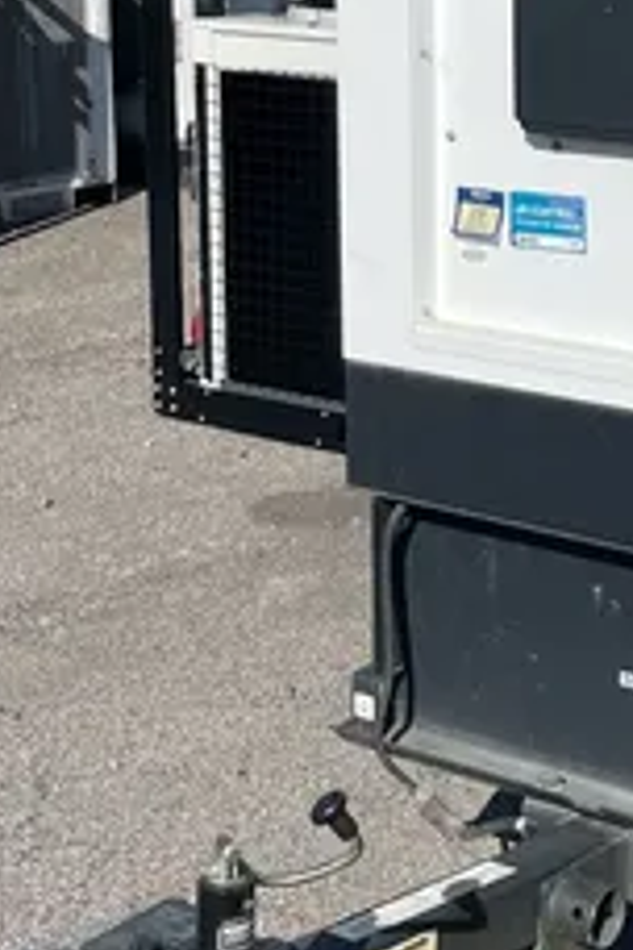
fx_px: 2294
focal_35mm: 87
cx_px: 583
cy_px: 277
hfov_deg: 15.5
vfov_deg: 23.2
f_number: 1.6
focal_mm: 4.2
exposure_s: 1/9804
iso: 50
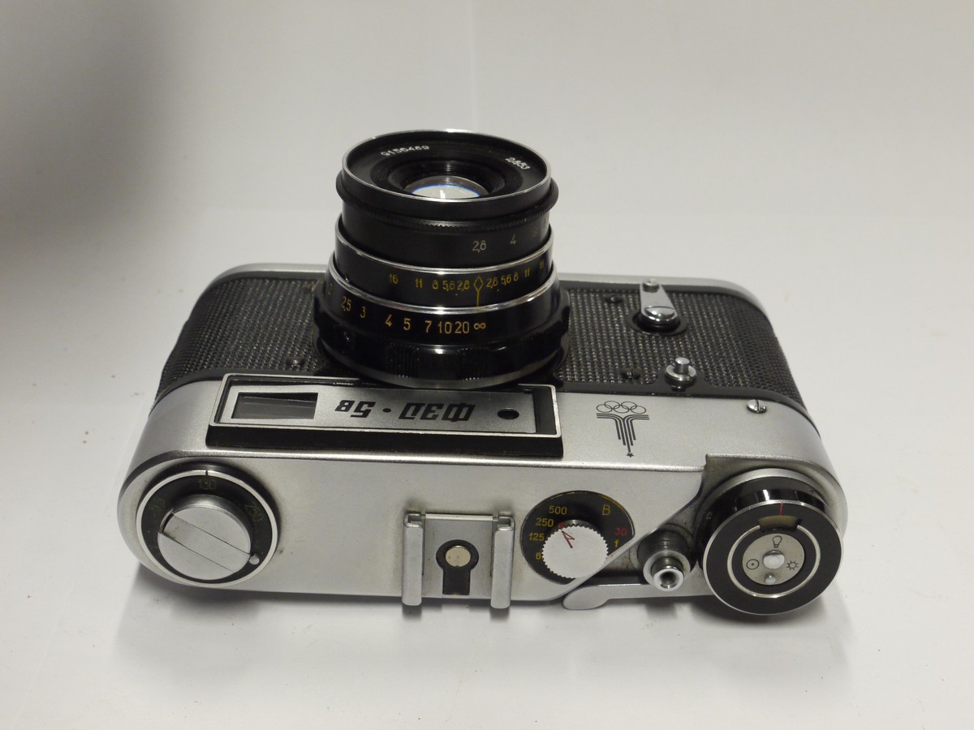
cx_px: 487
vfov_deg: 30.3
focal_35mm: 48
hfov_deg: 39.7
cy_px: 365
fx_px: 1351
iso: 800
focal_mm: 24
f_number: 10
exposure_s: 1/25
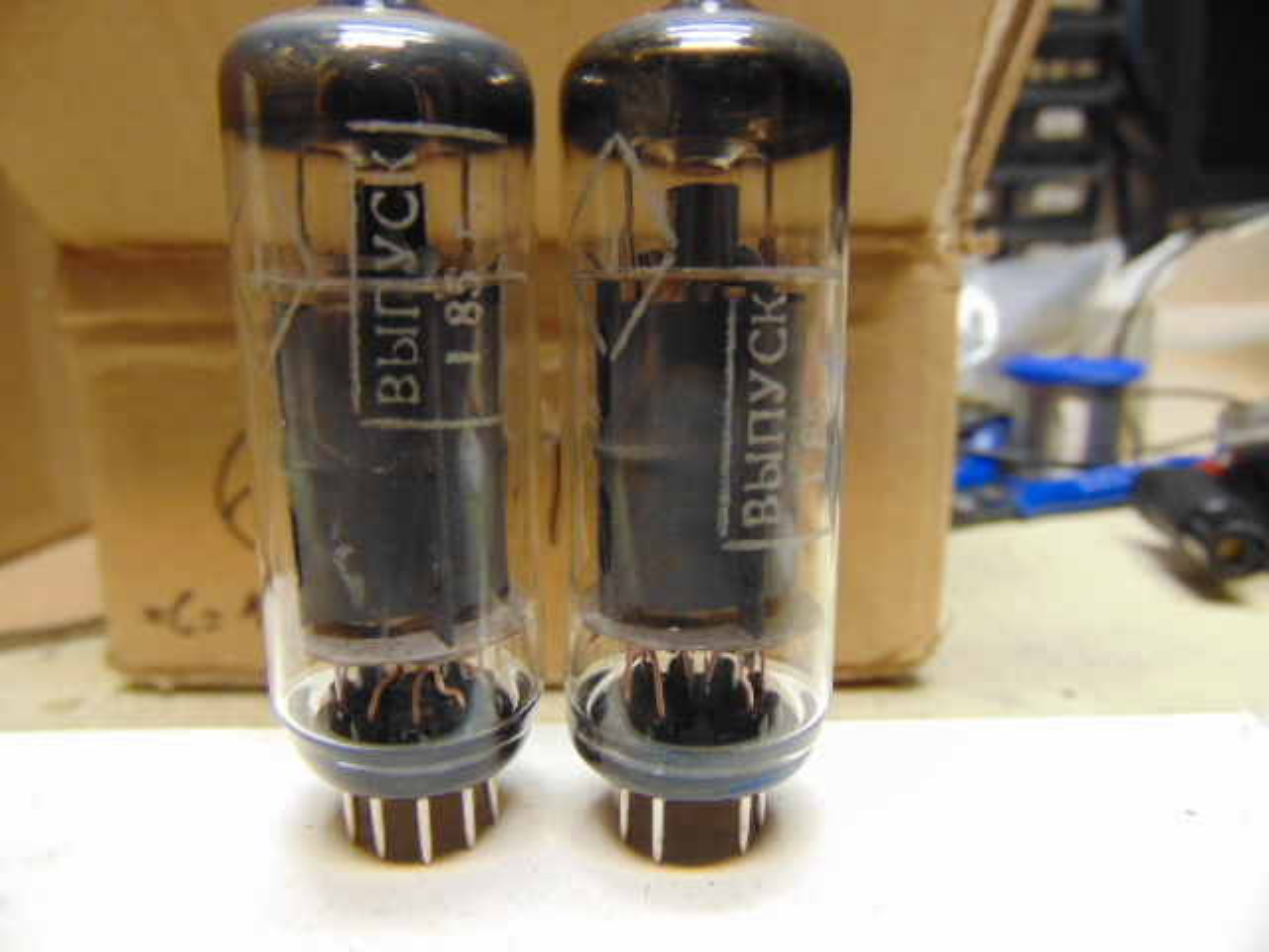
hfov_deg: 69.4
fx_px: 916
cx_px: 634
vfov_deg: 54.9
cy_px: 476
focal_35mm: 25
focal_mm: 4.5
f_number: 3
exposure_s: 1/30
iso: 320
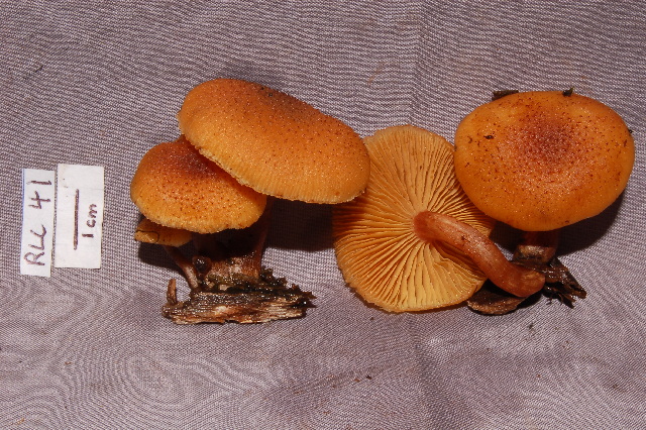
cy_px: 215
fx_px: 1211
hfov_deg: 29.9
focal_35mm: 68
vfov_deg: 20.1
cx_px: 323
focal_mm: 45
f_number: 36
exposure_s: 1/60
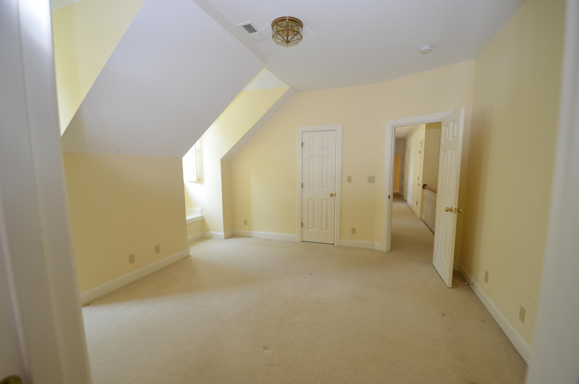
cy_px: 192
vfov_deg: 77.1
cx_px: 290
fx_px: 241
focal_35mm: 15
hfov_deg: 100.5
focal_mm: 10
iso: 720
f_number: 4
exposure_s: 1/60
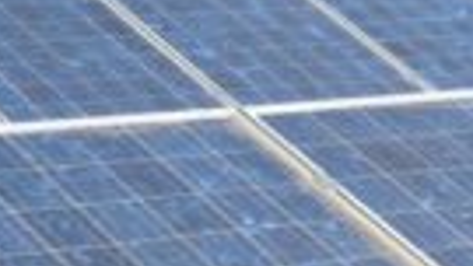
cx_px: 210
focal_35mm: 188
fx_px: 2358
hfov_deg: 11.5
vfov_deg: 6.4
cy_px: 301
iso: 80
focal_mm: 8
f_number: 5.6
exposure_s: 1/320
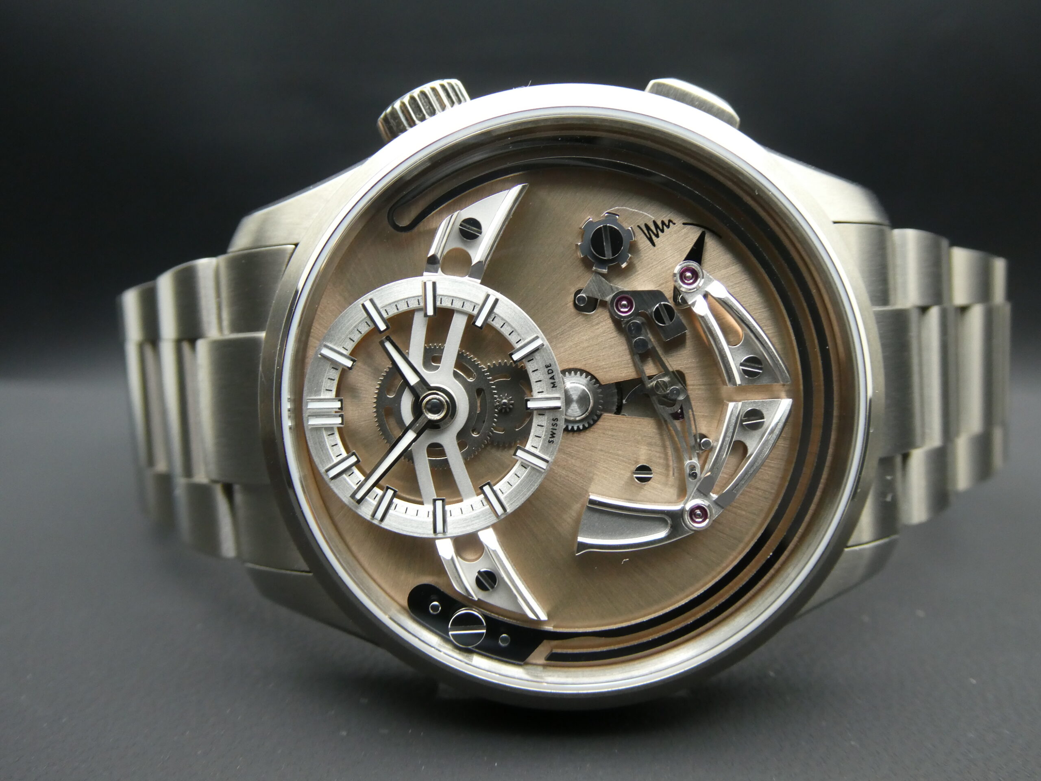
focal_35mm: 40
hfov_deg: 46.8
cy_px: 390
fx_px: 1203
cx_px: 520
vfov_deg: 36.0
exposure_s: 1/80
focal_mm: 7.2
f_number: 3.8
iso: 320
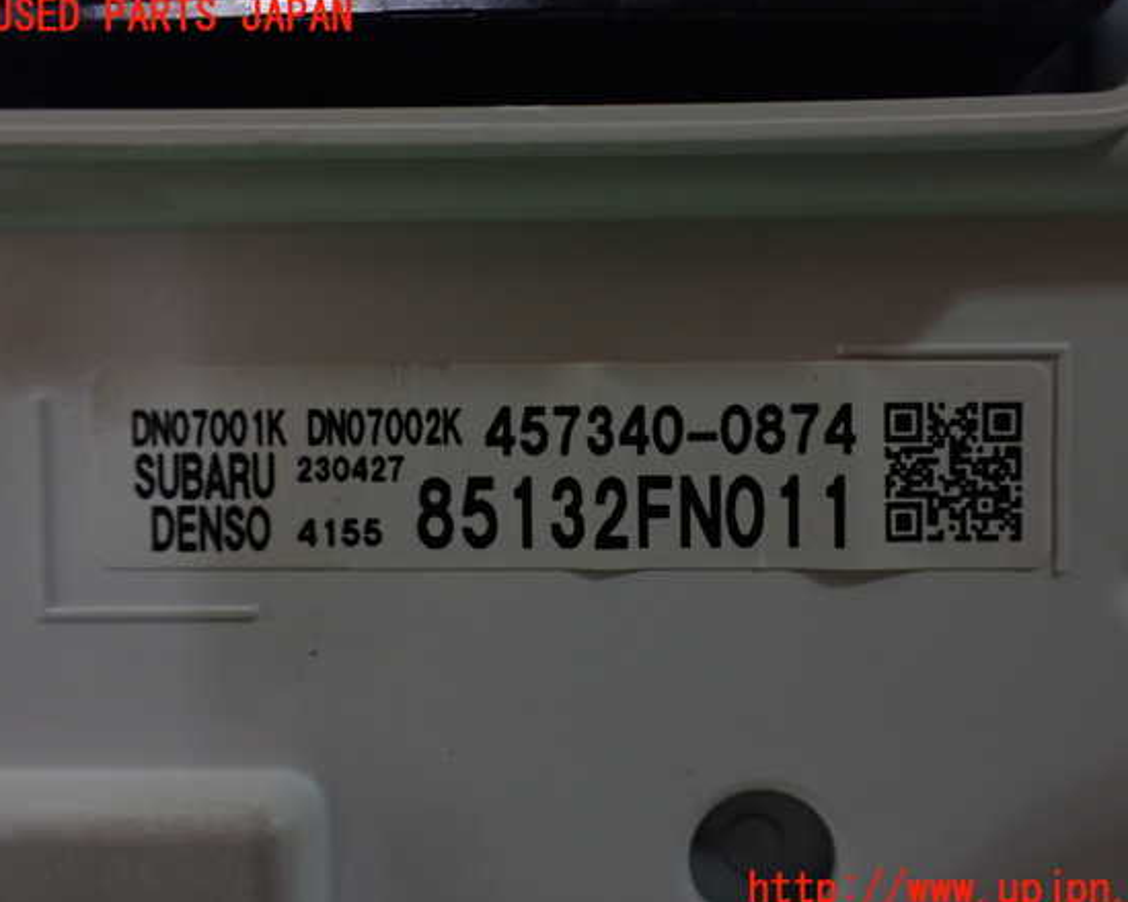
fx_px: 1068
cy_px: 454
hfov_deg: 55.6
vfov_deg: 45.8
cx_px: 596
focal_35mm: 32
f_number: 2.3
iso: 320
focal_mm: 5.4
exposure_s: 1/125
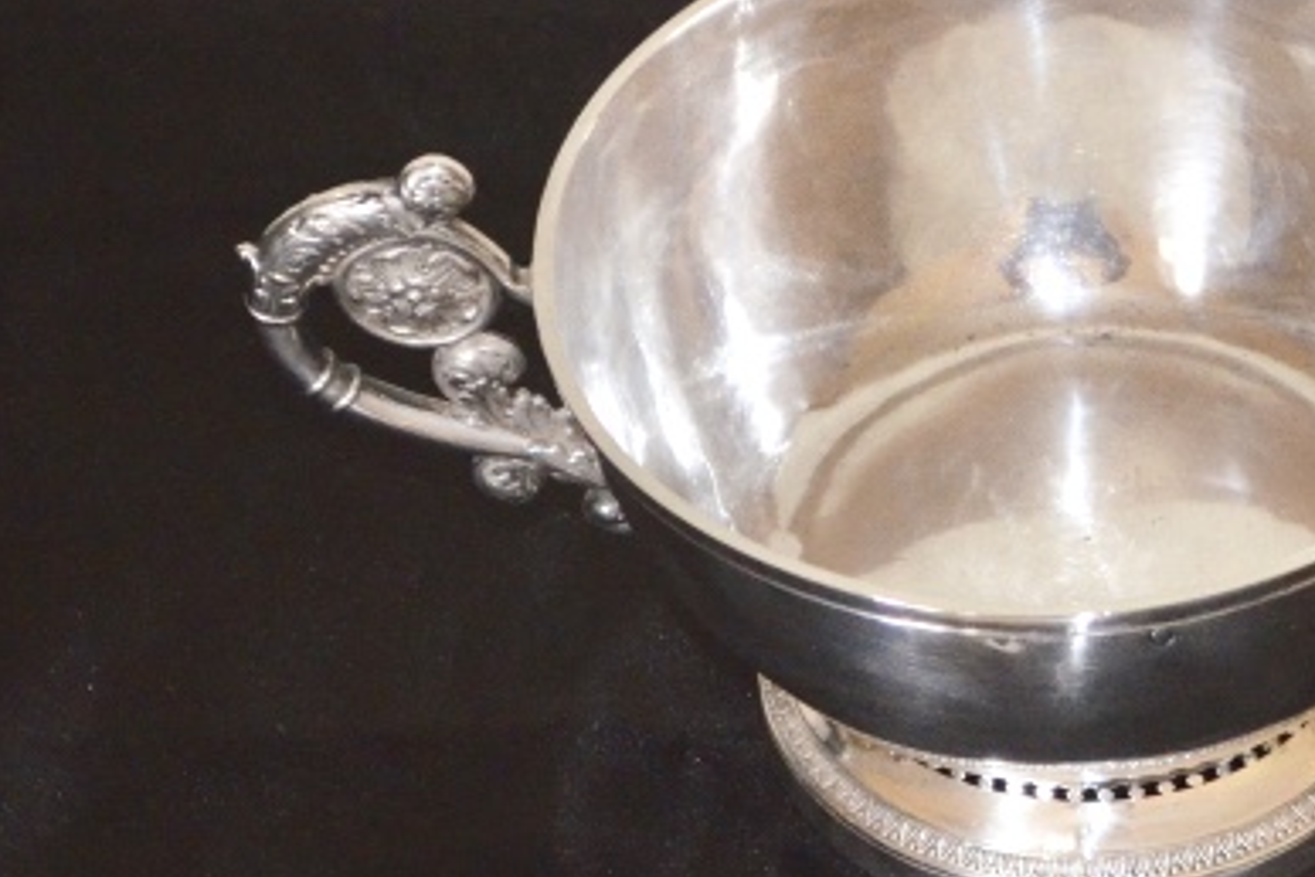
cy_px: 947
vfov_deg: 5.4
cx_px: 1624
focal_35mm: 256
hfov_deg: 8.0
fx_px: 9334
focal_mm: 55
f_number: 5.6
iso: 2000
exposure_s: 1/60
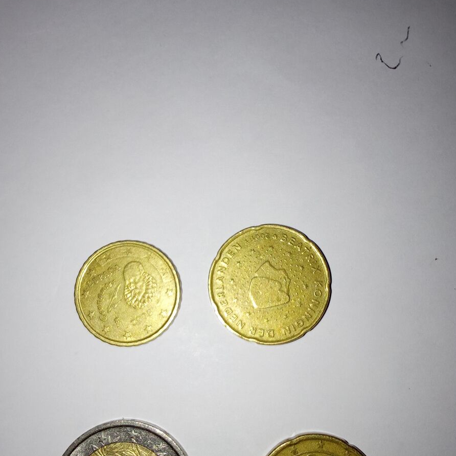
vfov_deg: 44.8
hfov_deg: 44.9
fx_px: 551
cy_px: 260
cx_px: 219
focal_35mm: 37
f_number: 2
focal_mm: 2.87
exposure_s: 1/230
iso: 100
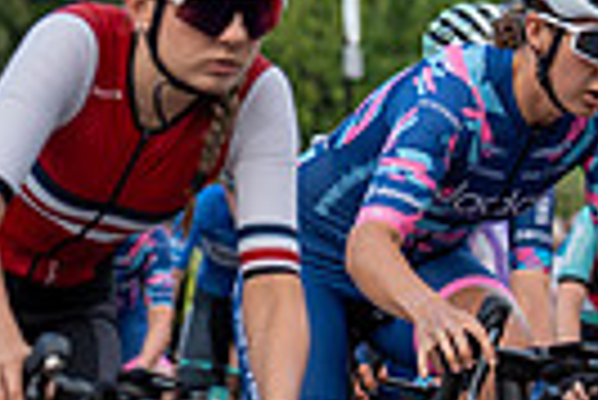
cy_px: 294
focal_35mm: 305
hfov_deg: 6.6
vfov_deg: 4.5
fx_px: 5072
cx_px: -468
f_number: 3.2
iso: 400
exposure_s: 1/1000
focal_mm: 70
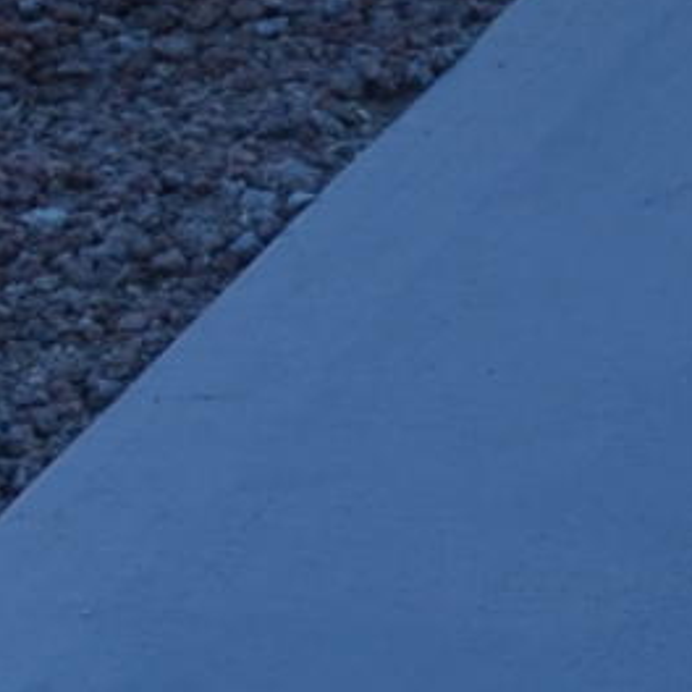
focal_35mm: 405
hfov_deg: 4.0
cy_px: 47
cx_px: 3046
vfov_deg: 4.3
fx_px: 9160
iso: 100
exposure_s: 1/160
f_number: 6.3
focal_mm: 28
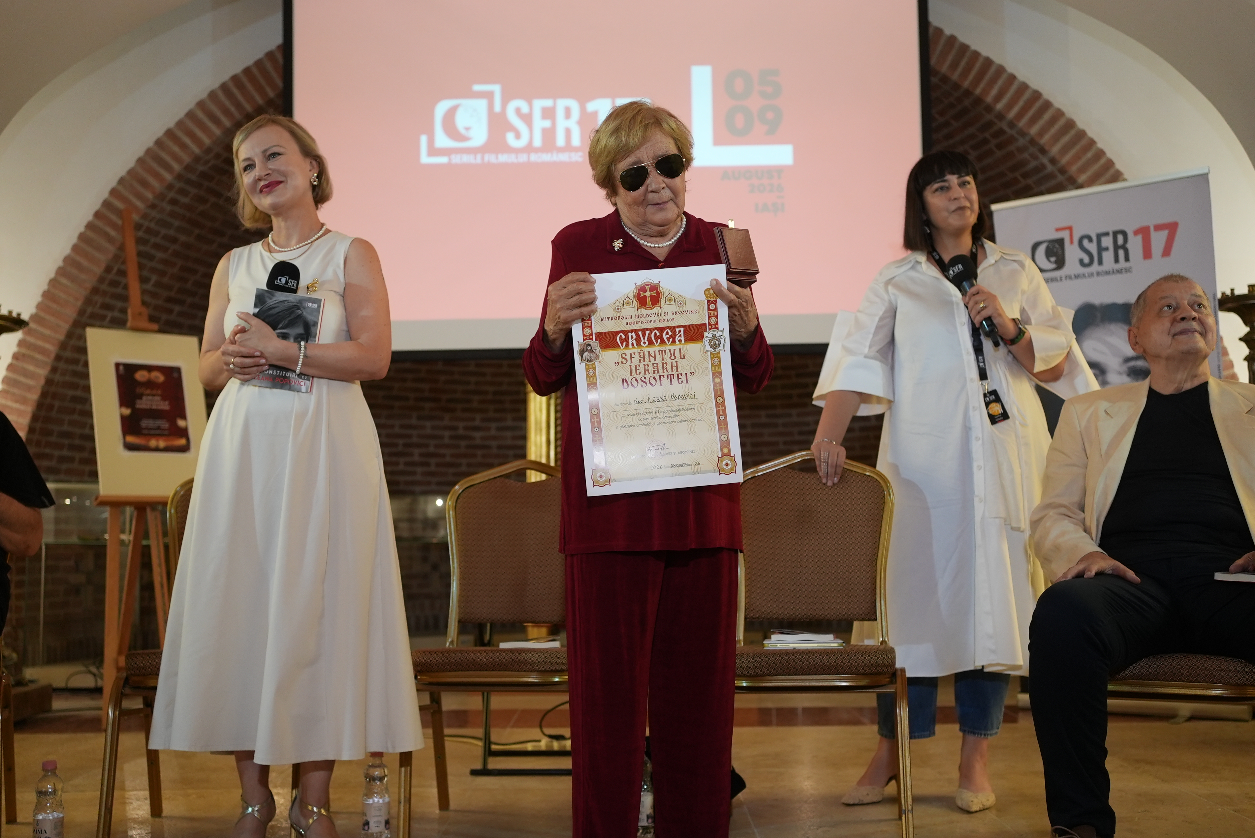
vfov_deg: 34.2
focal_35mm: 39
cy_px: 458
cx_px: 630
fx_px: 1360
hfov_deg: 49.5
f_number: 2.8
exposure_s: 1/160
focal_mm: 35
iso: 2000
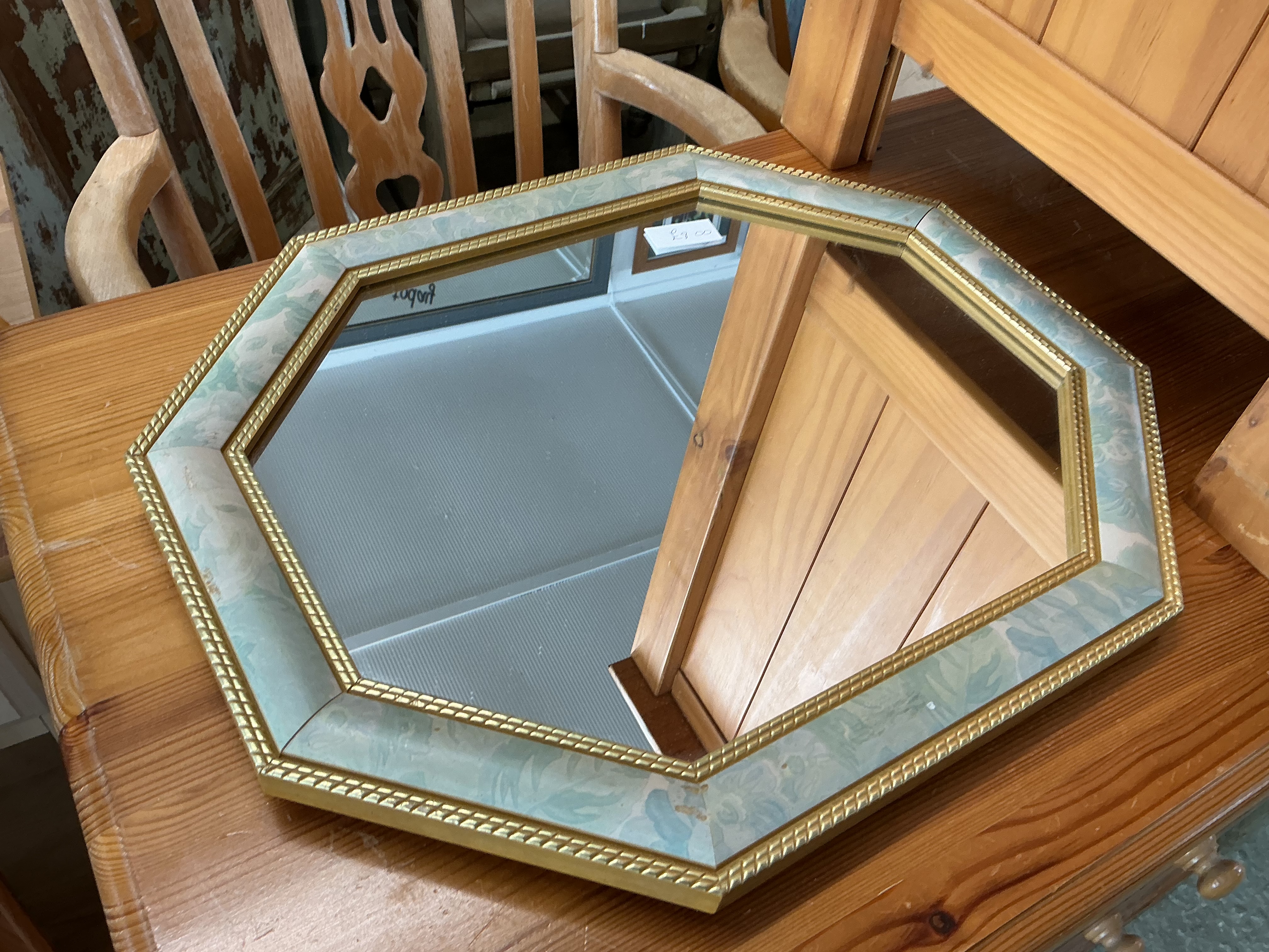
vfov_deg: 48.2
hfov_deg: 61.7
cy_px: 476
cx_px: 634
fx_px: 1063
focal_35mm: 29
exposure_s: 1/50
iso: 50
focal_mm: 3
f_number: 1.8
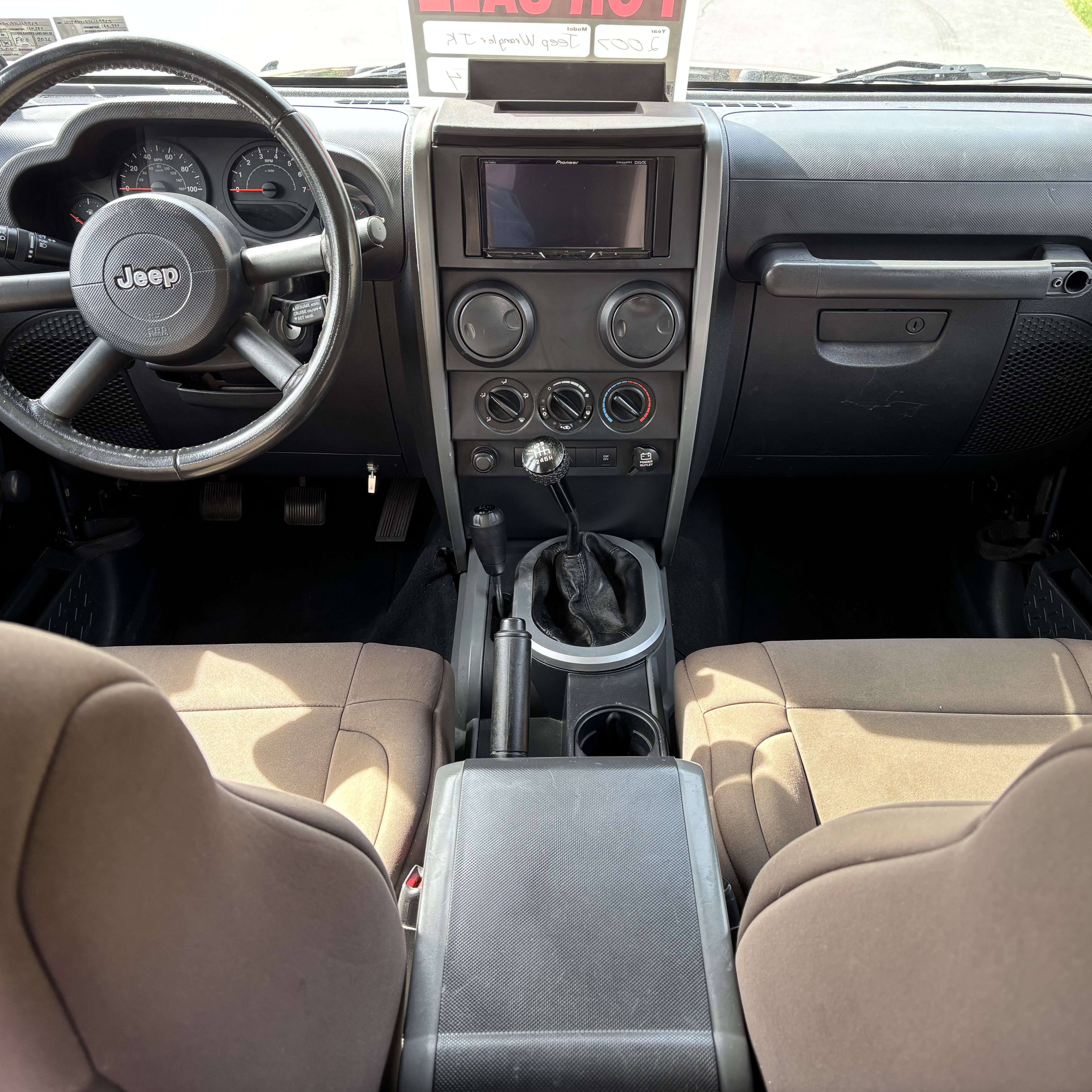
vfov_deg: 52.5
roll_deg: -4.1
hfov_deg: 52.5
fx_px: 1106
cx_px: 591
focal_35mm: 31
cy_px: 542
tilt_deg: -31.8
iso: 100
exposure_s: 1/121
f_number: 1.6
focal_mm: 5.96
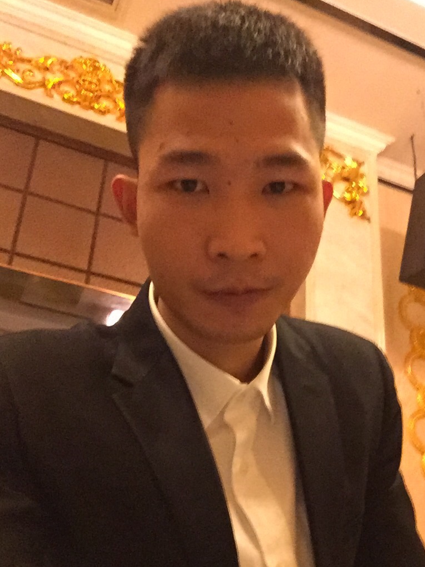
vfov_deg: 47.5
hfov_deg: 36.7
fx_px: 638
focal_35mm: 39
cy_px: 347
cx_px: 249
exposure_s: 1/17
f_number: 2.2
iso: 800
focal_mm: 2.65
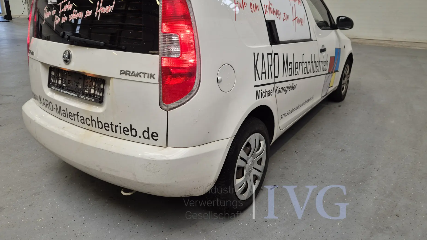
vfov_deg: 44.0
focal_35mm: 26
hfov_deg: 71.9
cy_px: 86
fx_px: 294
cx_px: 216
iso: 100
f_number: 1.8
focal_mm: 5.4
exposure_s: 1/50
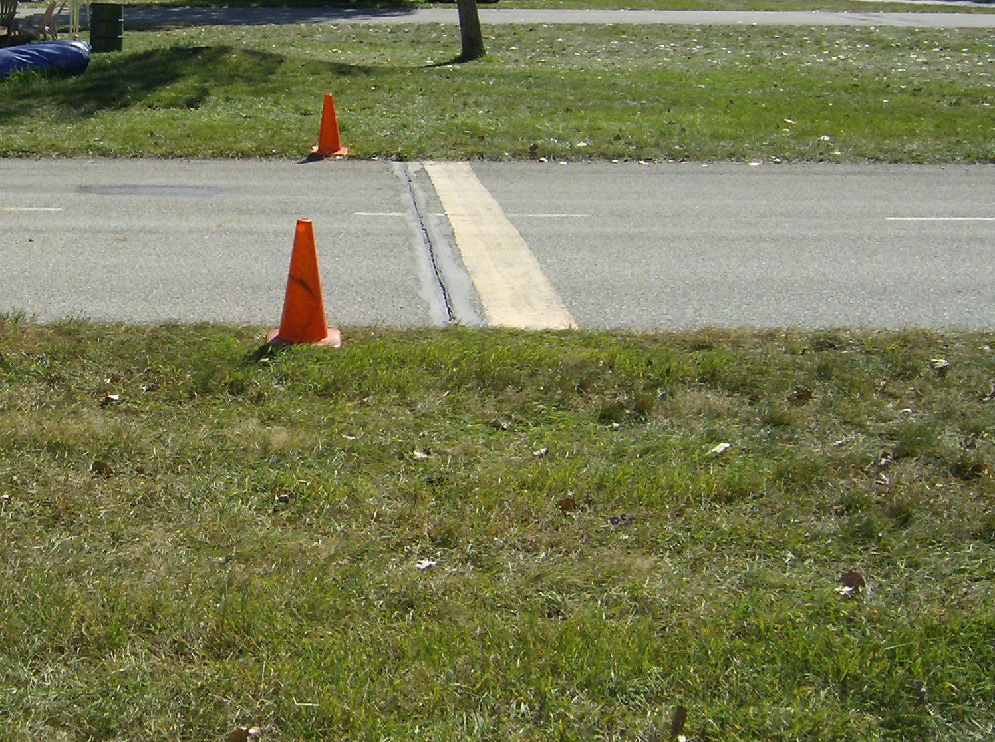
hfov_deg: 30.6
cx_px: 210
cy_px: 244
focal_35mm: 62
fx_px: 1778
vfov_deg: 23.4
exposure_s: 1/687
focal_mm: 6
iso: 100
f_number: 4.7
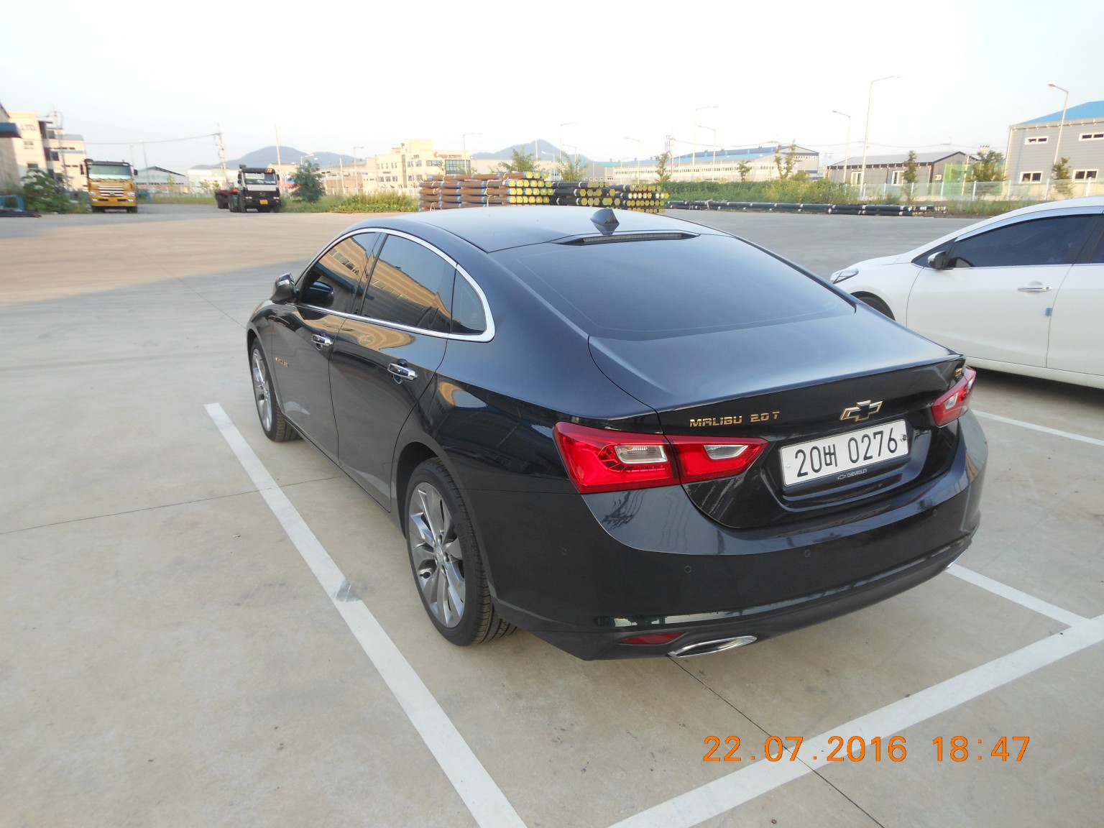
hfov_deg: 69.4
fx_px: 797
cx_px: 552
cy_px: 414
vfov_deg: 54.9
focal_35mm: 25
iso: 80
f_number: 3.2
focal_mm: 4.5
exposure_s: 1/160
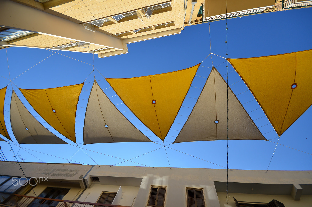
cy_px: 104
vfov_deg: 77.0
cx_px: 156
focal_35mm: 15
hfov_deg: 100.5
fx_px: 130
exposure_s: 1/250
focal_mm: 10
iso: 125
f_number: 8
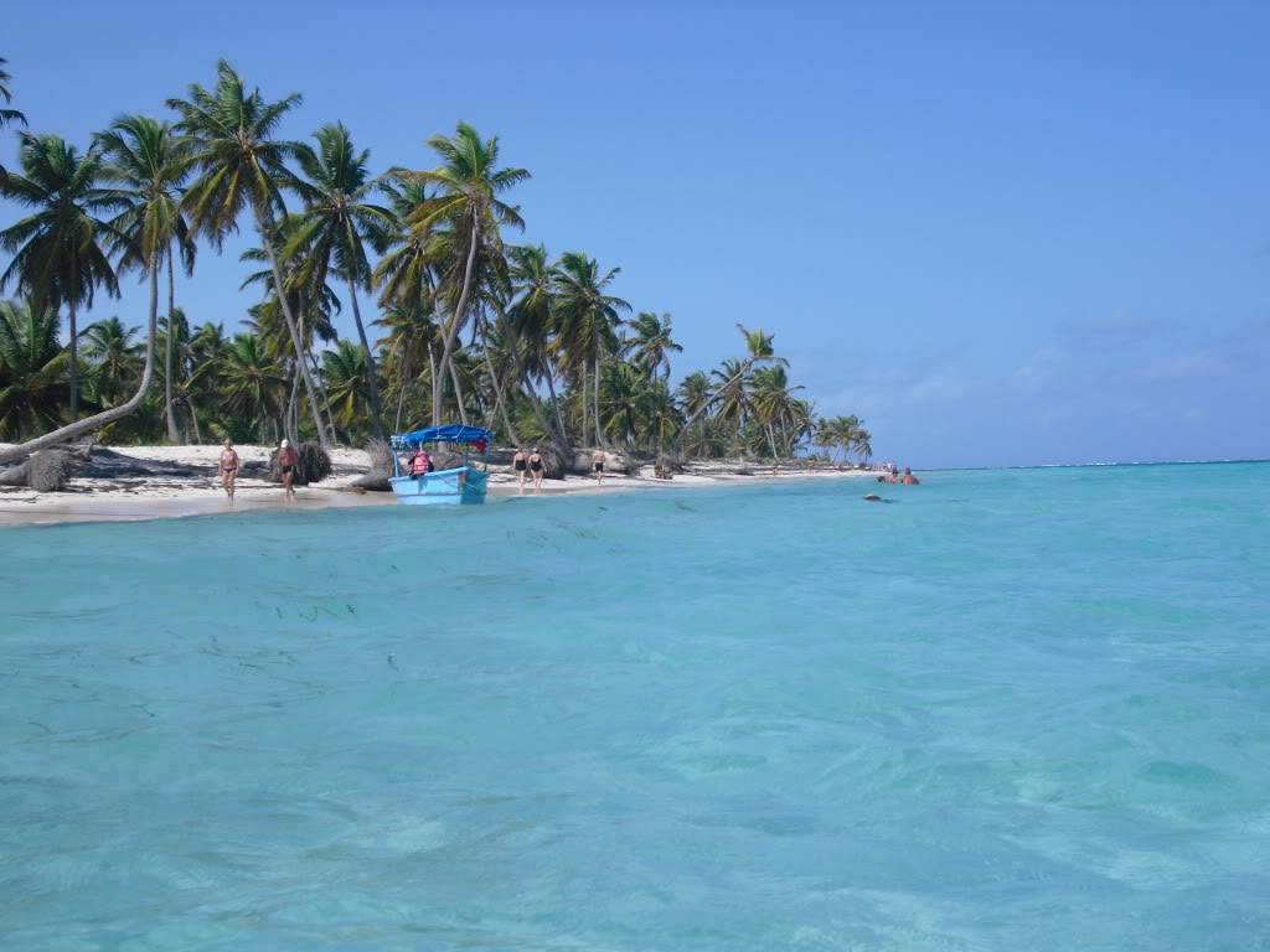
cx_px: 635
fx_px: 1944
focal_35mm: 53
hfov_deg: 36.2
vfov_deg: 27.5
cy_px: 476
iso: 64
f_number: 9.6
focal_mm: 9.4
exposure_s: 1/160
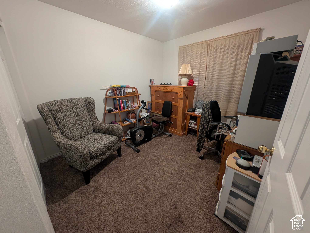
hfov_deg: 110.5
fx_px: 108
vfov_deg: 94.6
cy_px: 116
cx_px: 155
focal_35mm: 12
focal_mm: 2.23
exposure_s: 1/24
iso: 397
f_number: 1.95
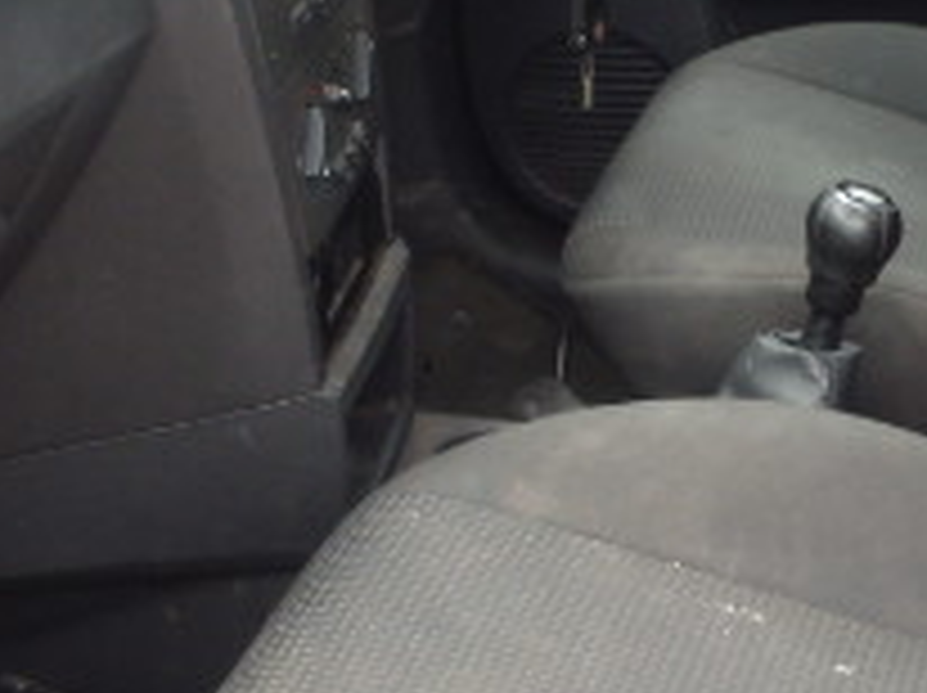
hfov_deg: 21.9
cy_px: 346
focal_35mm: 87
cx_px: 882
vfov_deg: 16.9
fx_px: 2327
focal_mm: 5
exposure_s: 1/60
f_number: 3.9
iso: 200
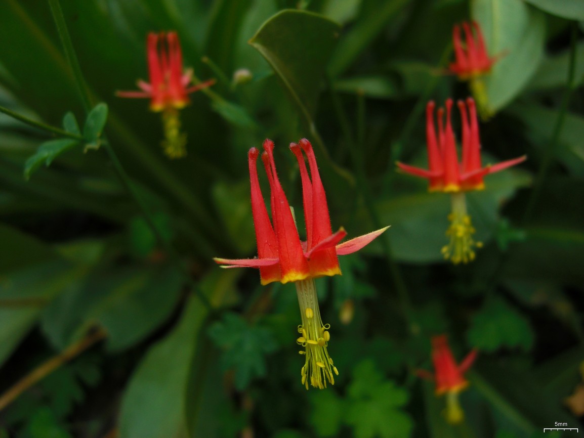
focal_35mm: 38
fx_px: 641
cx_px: 292
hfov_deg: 49.0
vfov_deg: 37.7
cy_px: 219
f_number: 2.8
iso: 80
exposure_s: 1/160
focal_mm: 7.9
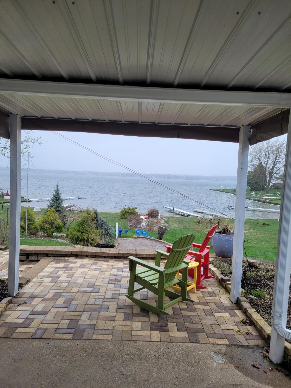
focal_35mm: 26
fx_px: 291
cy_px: 194
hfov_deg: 53.1
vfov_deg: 67.3
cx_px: 146
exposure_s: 1/845
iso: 40
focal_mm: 5.4
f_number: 1.8
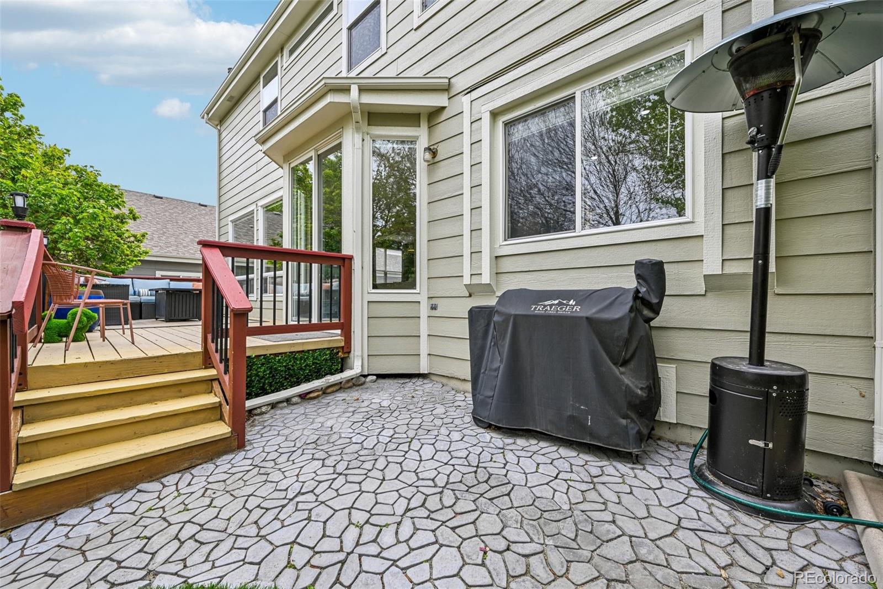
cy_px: 294
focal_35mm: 14
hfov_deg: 104.3
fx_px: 343
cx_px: 442
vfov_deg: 81.2
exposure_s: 1/30
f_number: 11
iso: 64
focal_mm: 14
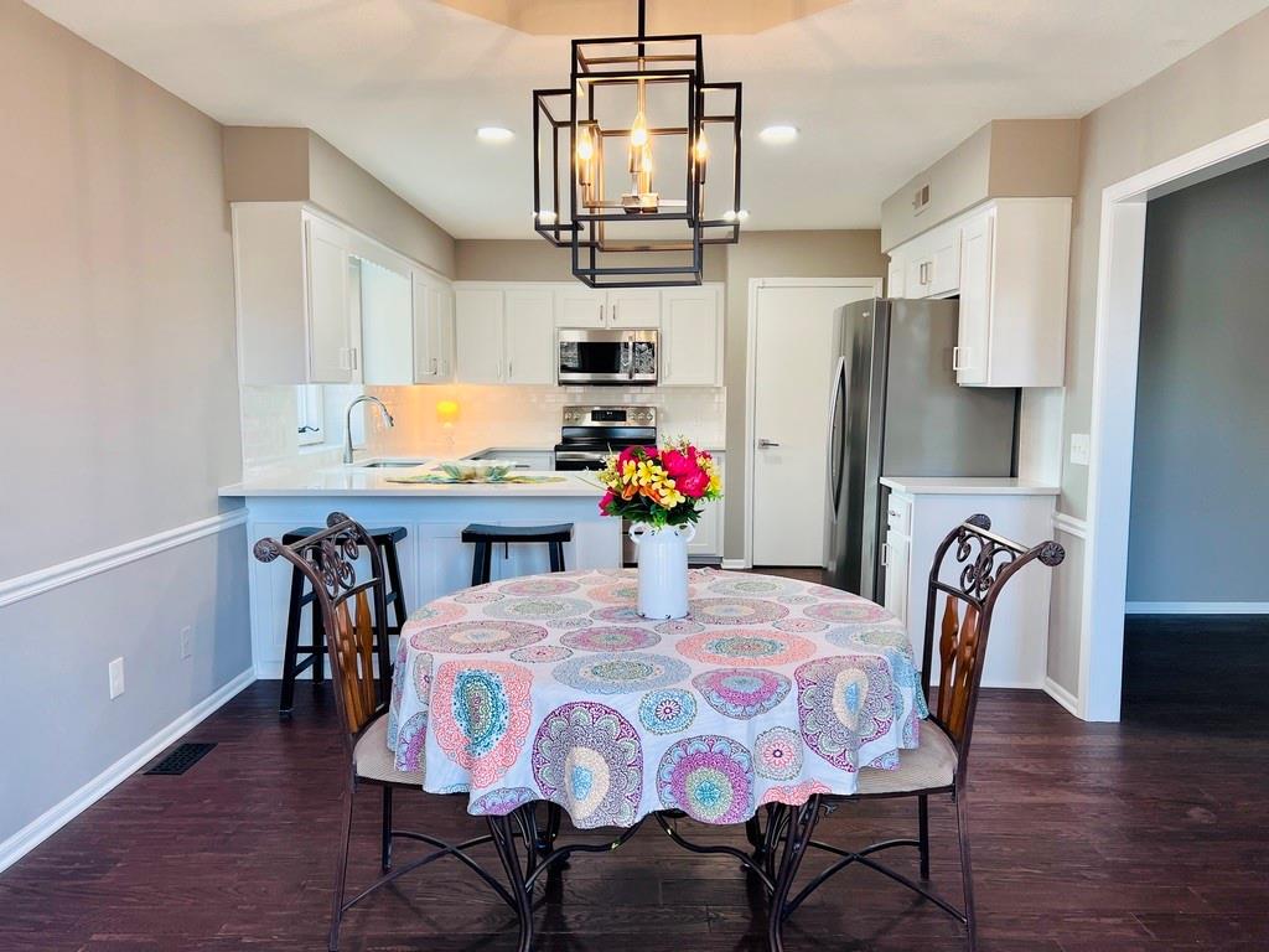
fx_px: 953
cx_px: 634
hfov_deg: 67.3
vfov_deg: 53.1
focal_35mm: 26
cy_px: 476
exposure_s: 1/120
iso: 80
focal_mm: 5.7
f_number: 1.5
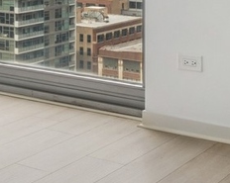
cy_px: -67
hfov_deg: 17.4
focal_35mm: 105
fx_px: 714
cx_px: -56
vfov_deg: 14.0
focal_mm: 16
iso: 320
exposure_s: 1/200
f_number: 8
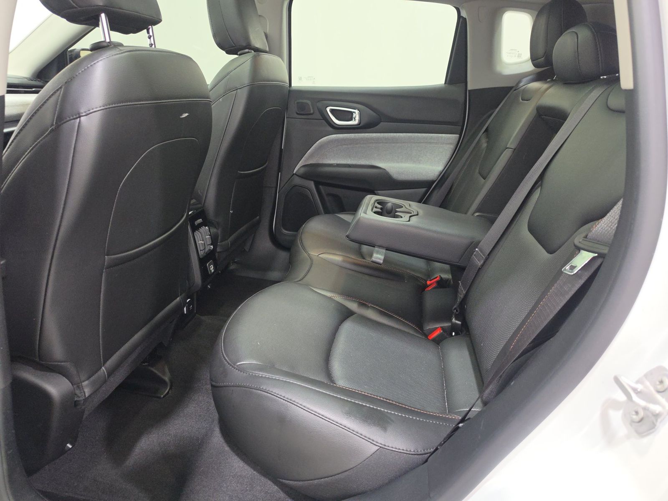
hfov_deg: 73.9
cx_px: 334
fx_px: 444
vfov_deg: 58.9
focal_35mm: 23
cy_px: 250
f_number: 1.4
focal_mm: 6.5
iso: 197
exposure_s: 1/59
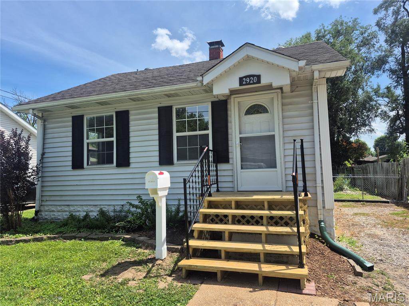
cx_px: 204
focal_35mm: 23
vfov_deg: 58.9
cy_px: 153
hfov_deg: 73.9
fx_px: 272
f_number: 1.8
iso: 25
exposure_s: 1/1448
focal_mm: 5.4
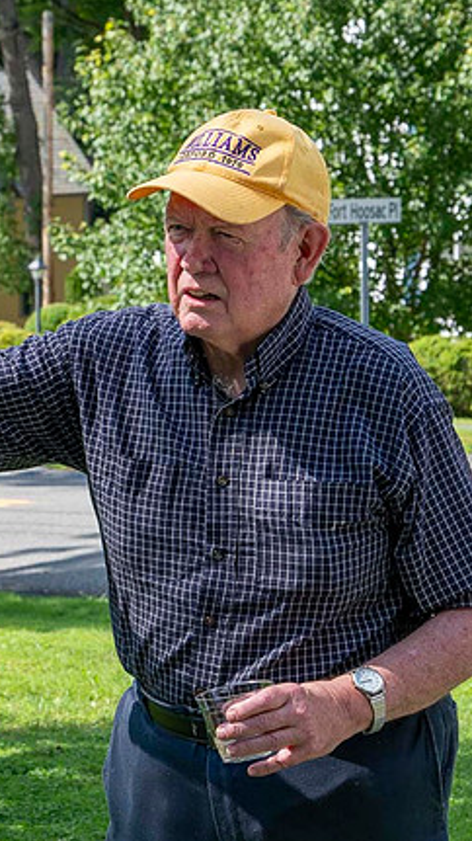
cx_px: 148
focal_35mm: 135
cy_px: 420
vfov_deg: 15.9
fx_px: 3008
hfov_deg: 9.0
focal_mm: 46
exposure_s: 1/400
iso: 400
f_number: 6.3
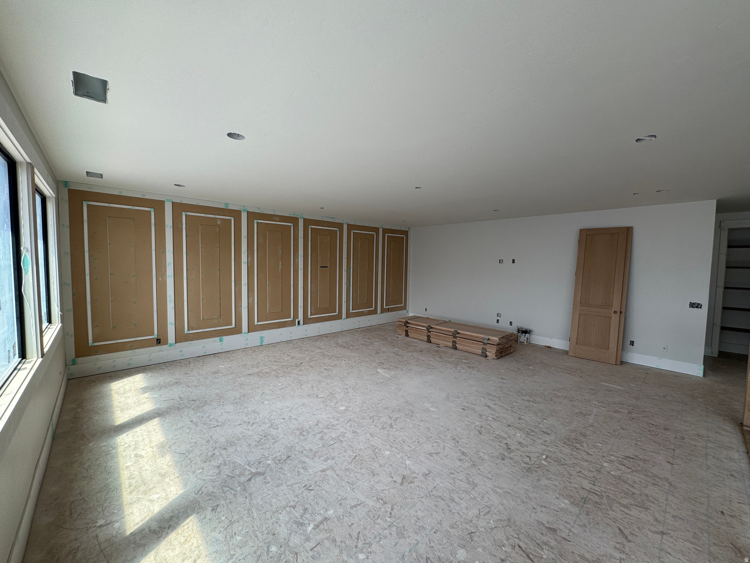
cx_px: 375
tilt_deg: -1.6
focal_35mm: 14
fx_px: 303
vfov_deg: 85.7
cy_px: 282
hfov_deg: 102.1
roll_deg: +0.3
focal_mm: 2.22
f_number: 2.2
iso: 40
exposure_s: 1/203
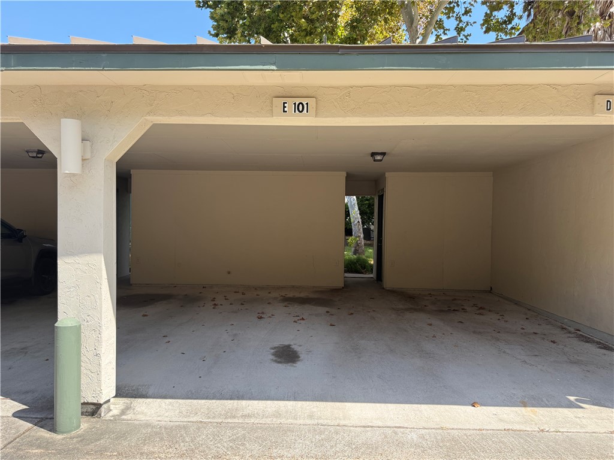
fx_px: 426
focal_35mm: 24
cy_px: 230
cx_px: 307
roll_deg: -1.0
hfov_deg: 71.6
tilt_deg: +0.0
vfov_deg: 56.8
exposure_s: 1/1250
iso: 100
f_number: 1.78
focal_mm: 6.76
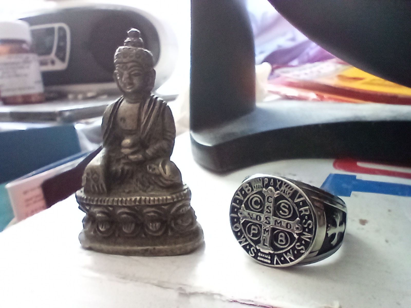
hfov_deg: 73.9
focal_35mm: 23
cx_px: 206
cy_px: 154
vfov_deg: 58.9
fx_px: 273
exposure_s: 1/33.4
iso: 249
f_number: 2.4
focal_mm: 1.65
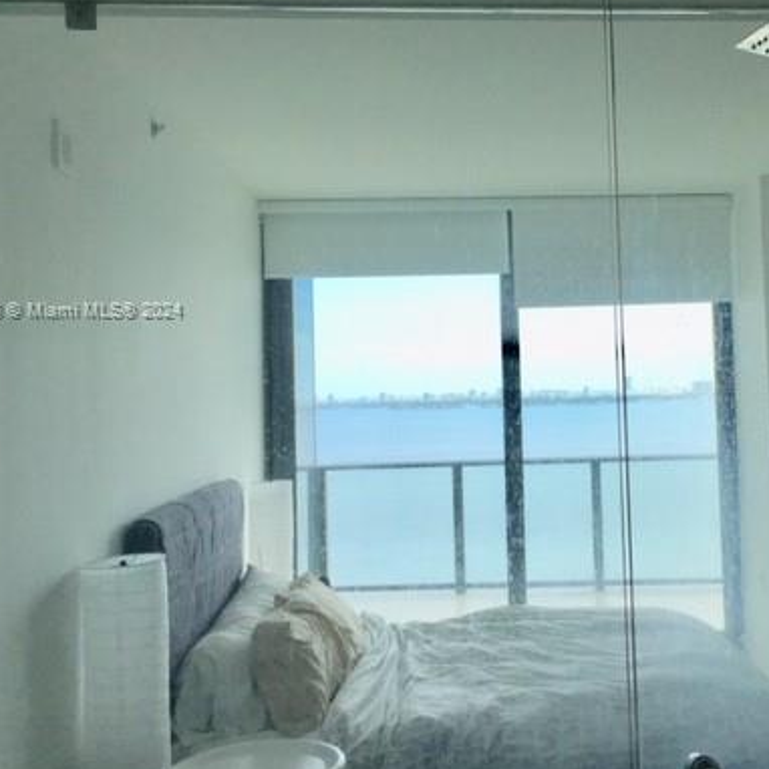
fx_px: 1081
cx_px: 548
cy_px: 312
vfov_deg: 39.0
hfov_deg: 38.4
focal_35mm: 43
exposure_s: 1/299
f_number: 2.2
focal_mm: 4.15
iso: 32
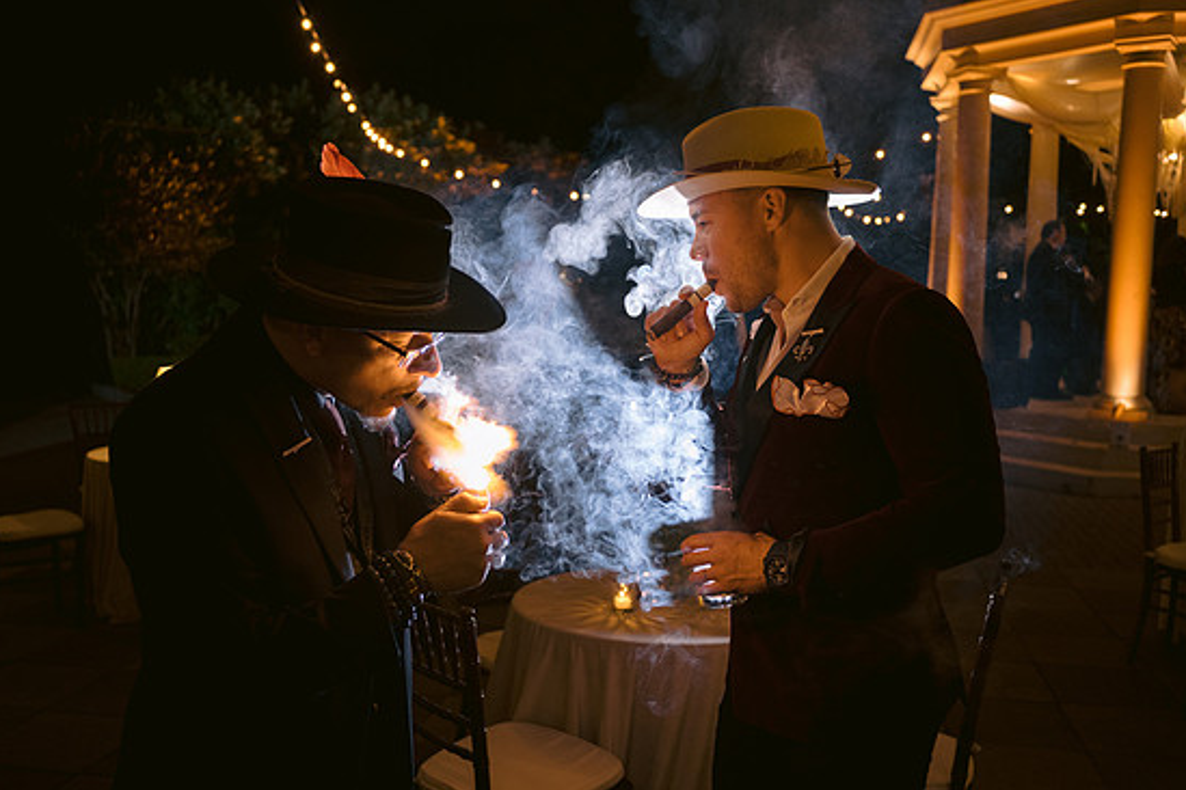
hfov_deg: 55.8
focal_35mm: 34
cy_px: 389
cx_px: 592
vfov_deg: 38.9
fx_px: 1120
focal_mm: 28
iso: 800
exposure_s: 1/50
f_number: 2.8
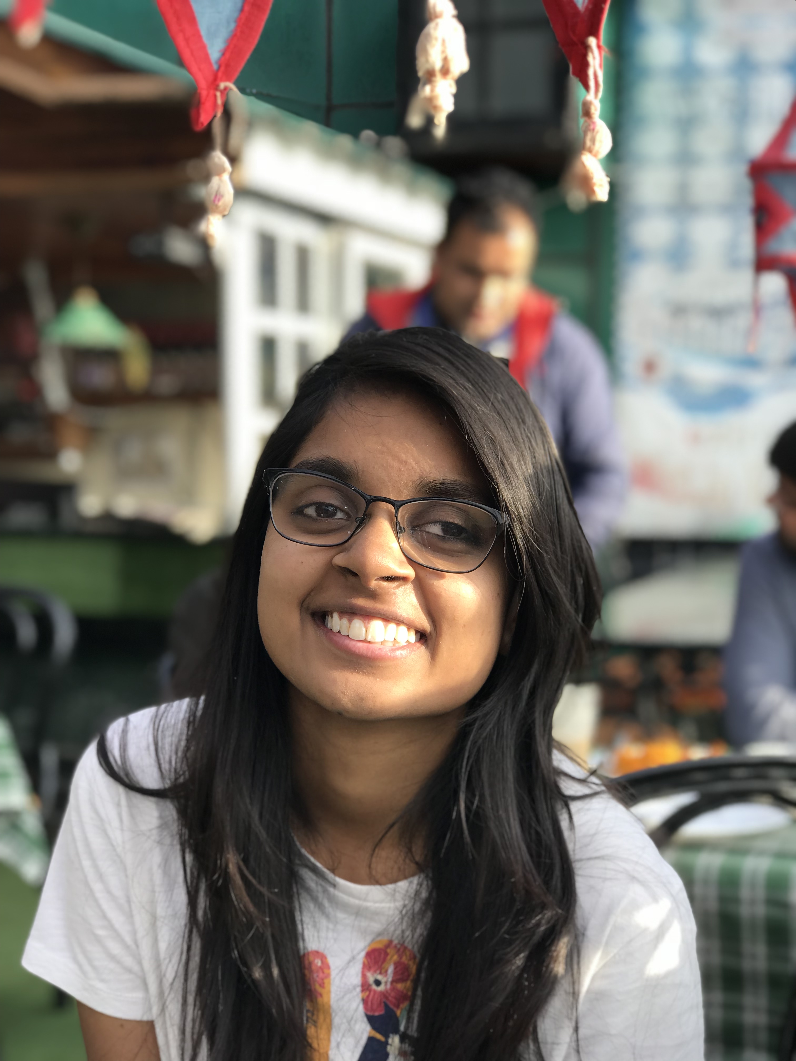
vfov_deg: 33.8
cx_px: 398
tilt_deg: -2.5
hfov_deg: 25.7
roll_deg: -1.1
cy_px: 530
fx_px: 1748
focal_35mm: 57
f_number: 2.8
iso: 20
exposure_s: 1/181
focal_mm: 6.6
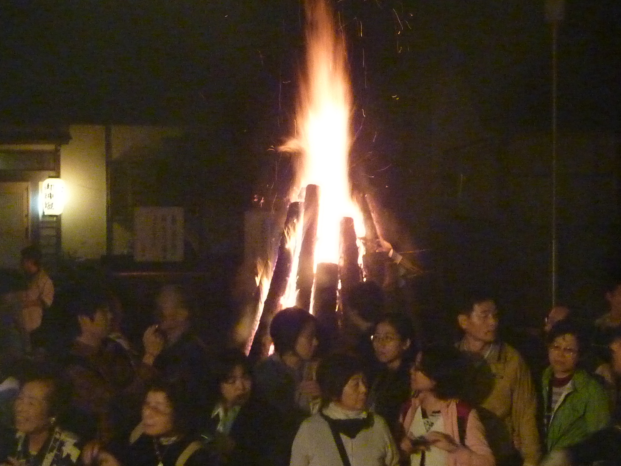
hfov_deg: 29.0
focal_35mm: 67
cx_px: 310
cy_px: 233
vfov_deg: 21.9
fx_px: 1202
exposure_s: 1/13
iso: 800
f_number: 3.6
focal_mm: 6.1
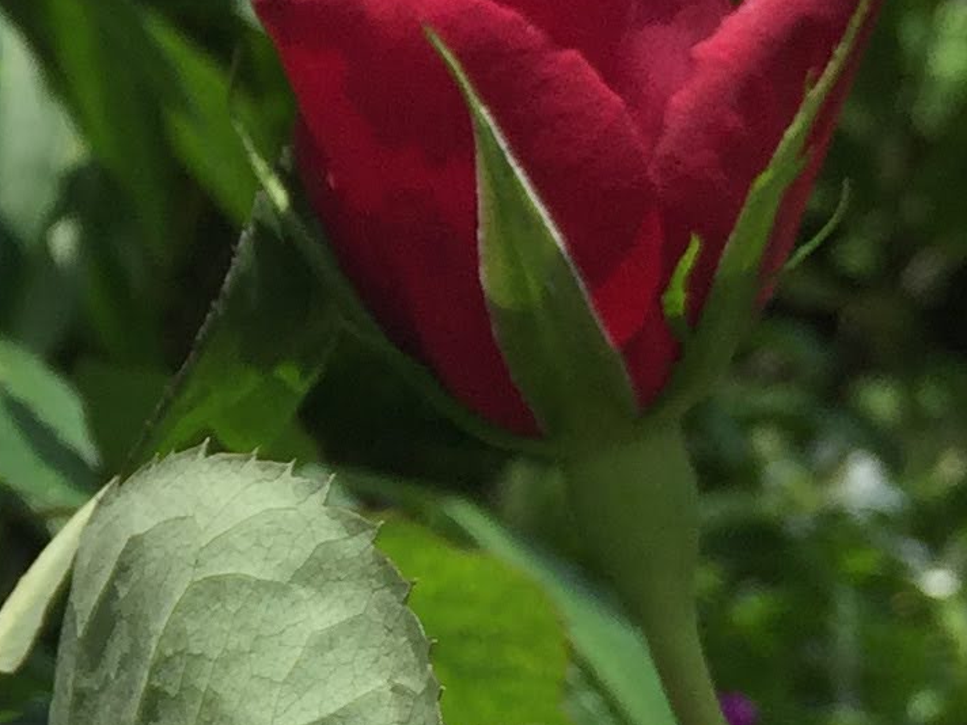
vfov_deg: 11.1
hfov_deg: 14.1
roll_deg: -2.8
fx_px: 3715
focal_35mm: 133
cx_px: -379
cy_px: 494
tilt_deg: -4.8
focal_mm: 4.15
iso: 32
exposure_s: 1/3300
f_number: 2.2
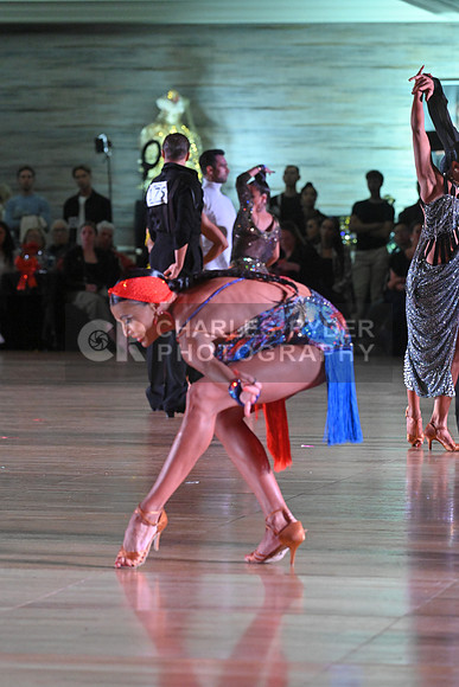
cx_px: 230
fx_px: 3440
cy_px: 344
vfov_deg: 11.4
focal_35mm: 180
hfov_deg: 7.6
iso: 6400
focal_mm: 180
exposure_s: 1/400
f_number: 6.3
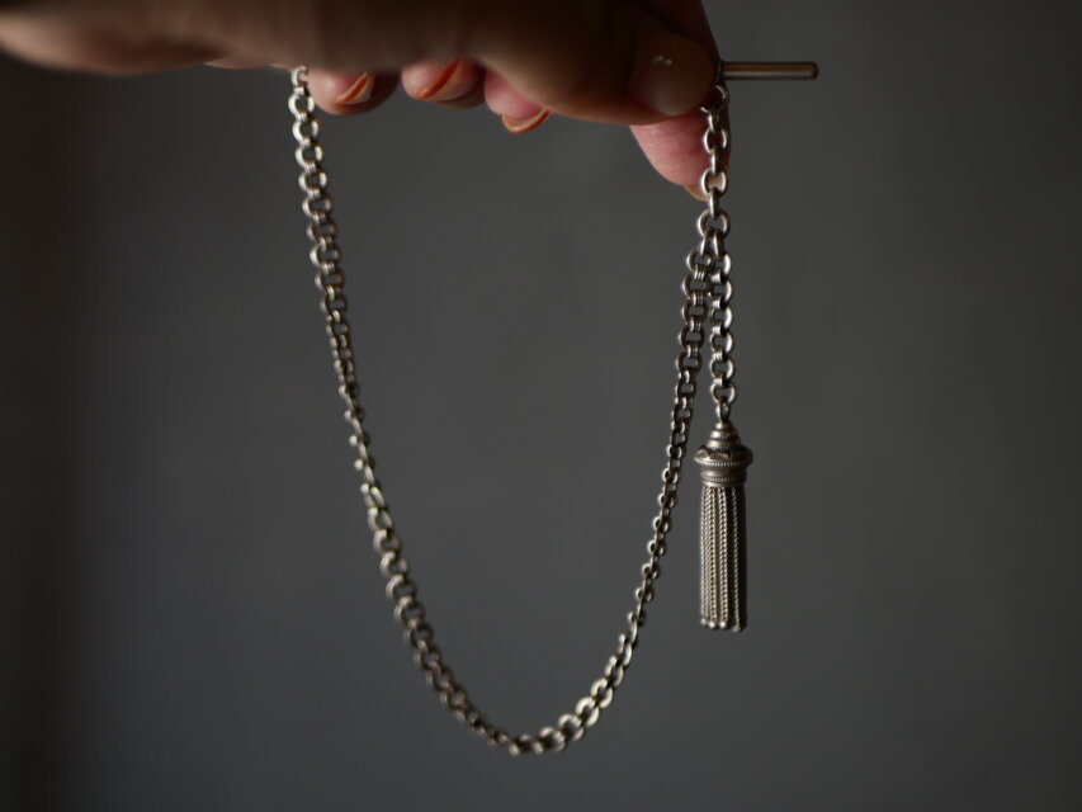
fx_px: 1563
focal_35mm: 50
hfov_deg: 38.2
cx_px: 541
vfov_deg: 29.1
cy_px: 406
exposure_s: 1/125
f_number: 1.7
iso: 250
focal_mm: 25
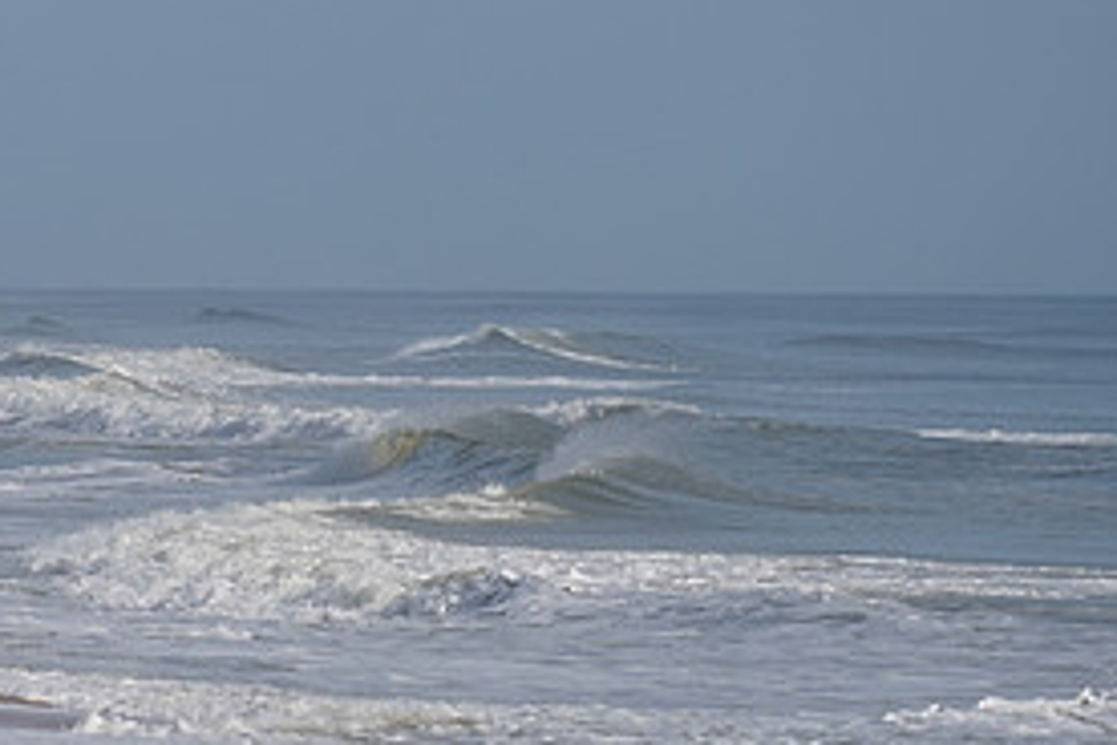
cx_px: 81
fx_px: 27768
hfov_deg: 2.3
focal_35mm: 895
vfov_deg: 1.5
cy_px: 346
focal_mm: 426
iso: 250
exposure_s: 1/2000
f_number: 6.3
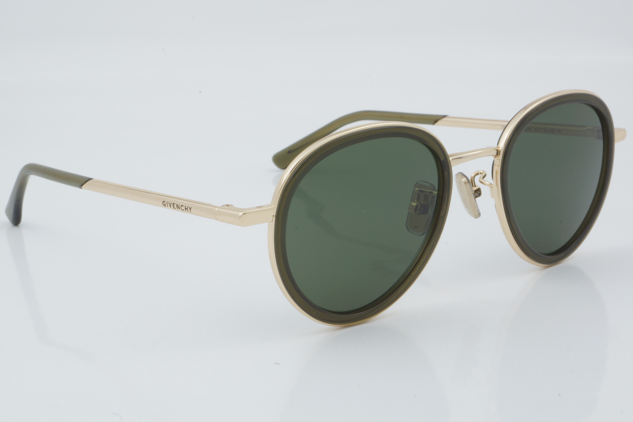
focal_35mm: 75
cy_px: 211
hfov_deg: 27.0
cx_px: 316
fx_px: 1319
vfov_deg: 18.2
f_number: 29
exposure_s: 1/3
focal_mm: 50
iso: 100
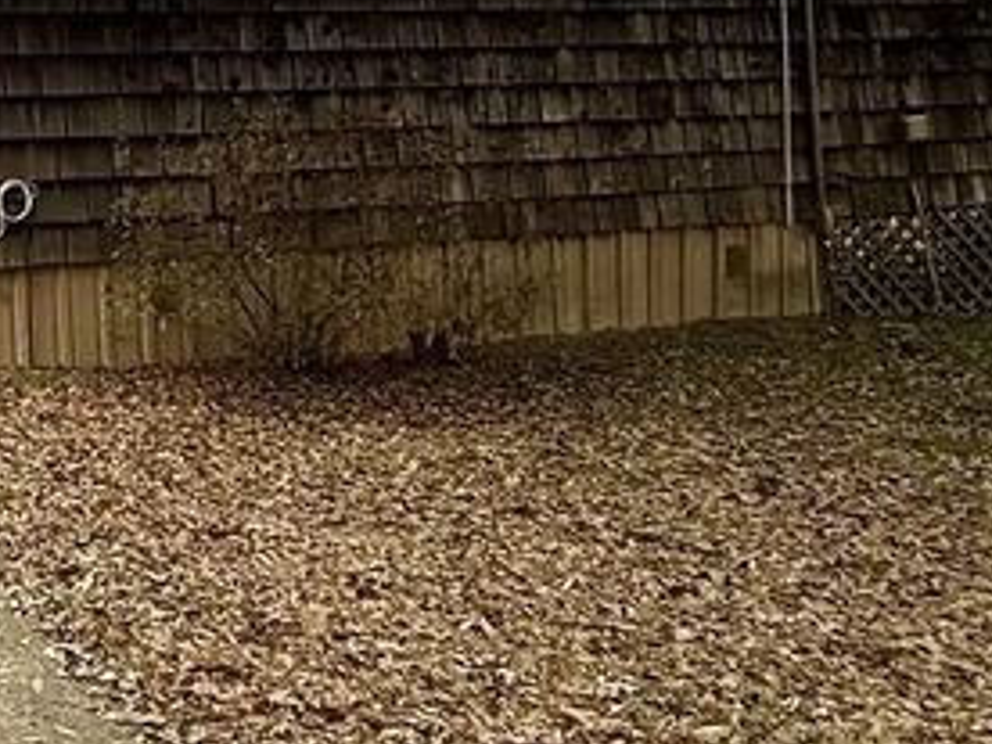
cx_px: -273
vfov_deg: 26.7
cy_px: 29
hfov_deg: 29.9
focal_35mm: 52
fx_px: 1490
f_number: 2.2
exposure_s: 1/638
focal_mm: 2.22
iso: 64
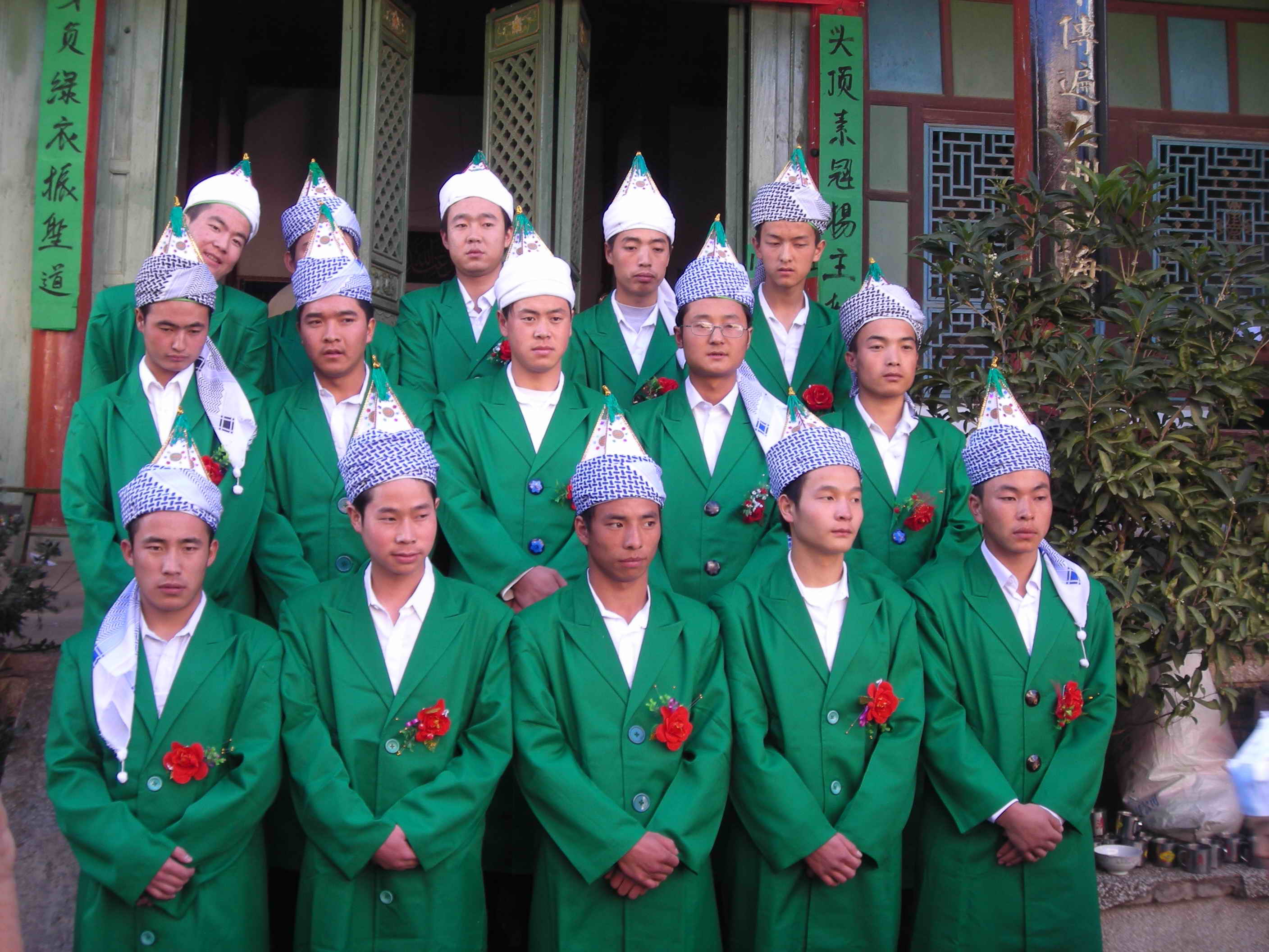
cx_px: 634
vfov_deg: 37.7
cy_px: 476
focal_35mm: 38
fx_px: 1393
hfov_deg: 49.0
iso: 50
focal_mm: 6.3
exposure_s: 1/44.5
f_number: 3.2
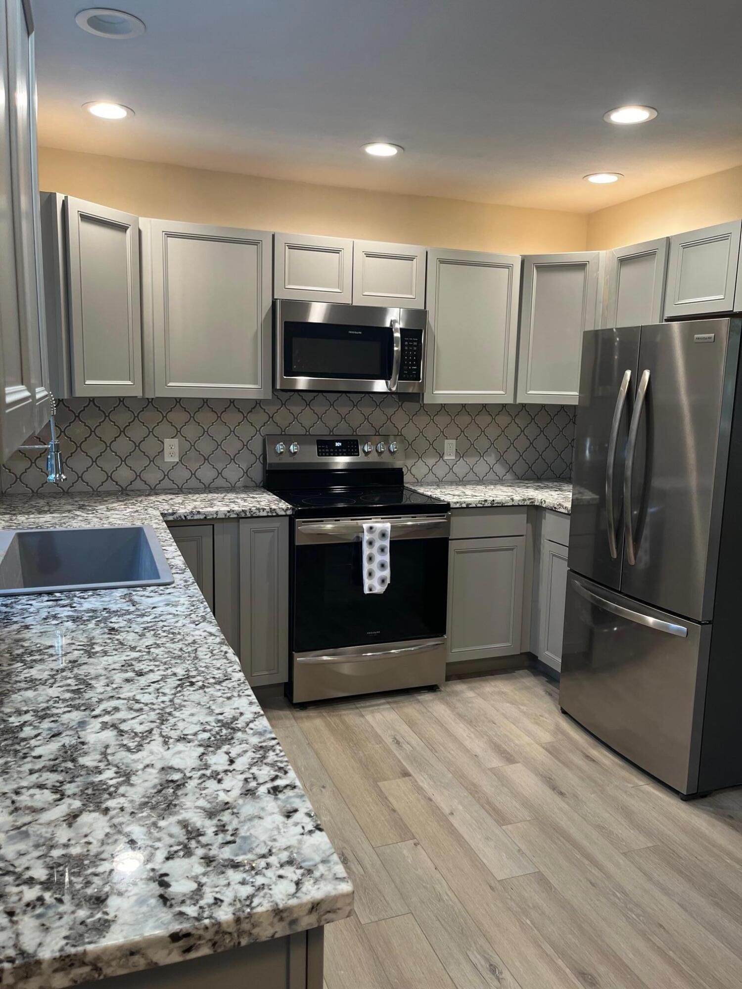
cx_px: 371
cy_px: 494
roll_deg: -1.1
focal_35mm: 26
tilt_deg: -8.9
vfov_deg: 67.3
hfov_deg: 53.1
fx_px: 743
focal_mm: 5.1
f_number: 1.6
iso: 80
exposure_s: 1/60
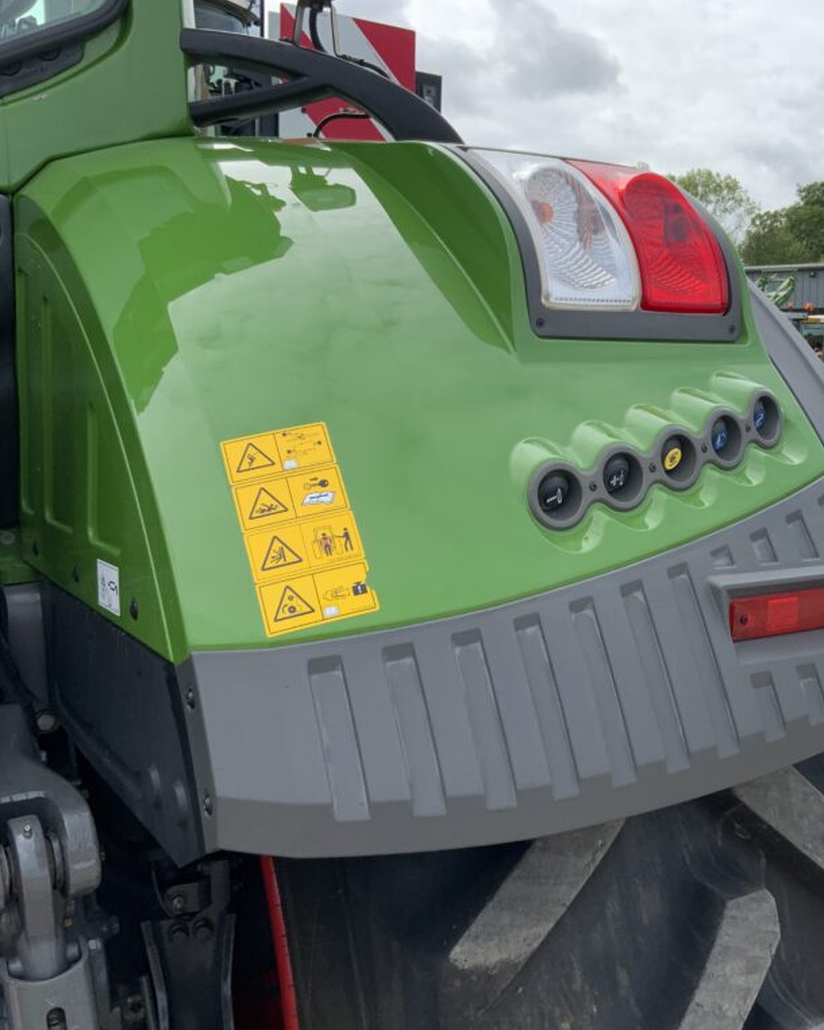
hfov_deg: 38.7
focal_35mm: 38
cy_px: 516
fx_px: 1159
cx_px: 550
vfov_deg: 47.9
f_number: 1.8
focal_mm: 3
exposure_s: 1/759
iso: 16
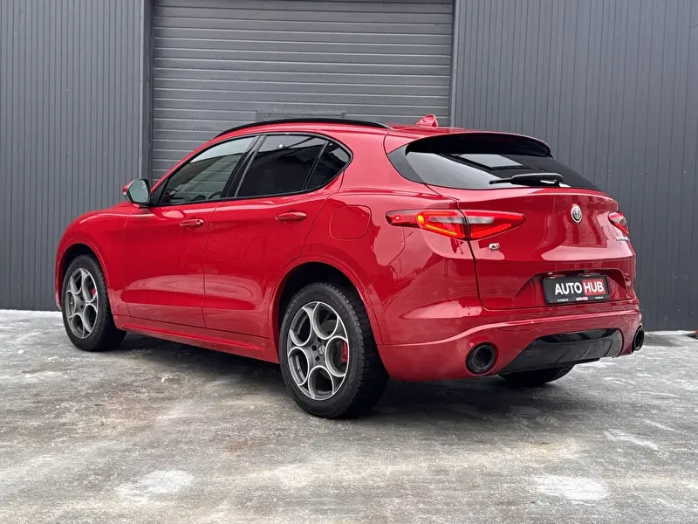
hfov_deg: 39.7
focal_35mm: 48
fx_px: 968
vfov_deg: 30.3
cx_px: 349
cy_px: 262
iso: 160
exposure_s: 1/100
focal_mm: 6.76
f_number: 1.78
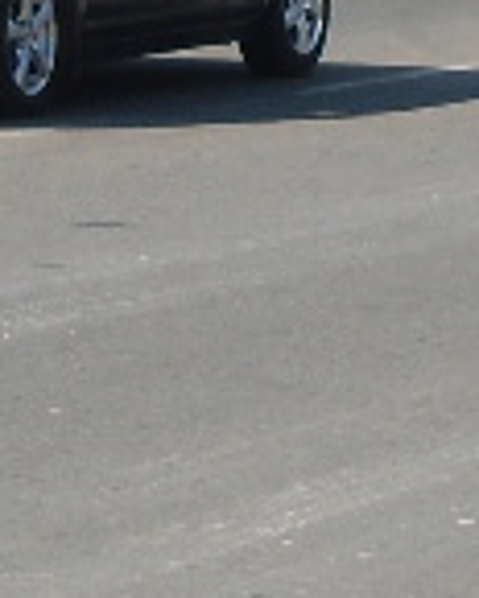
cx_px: 351
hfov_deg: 5.5
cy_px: 95
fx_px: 4997
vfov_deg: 6.8
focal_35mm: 282
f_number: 8.8
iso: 80
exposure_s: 1/158
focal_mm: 7.44
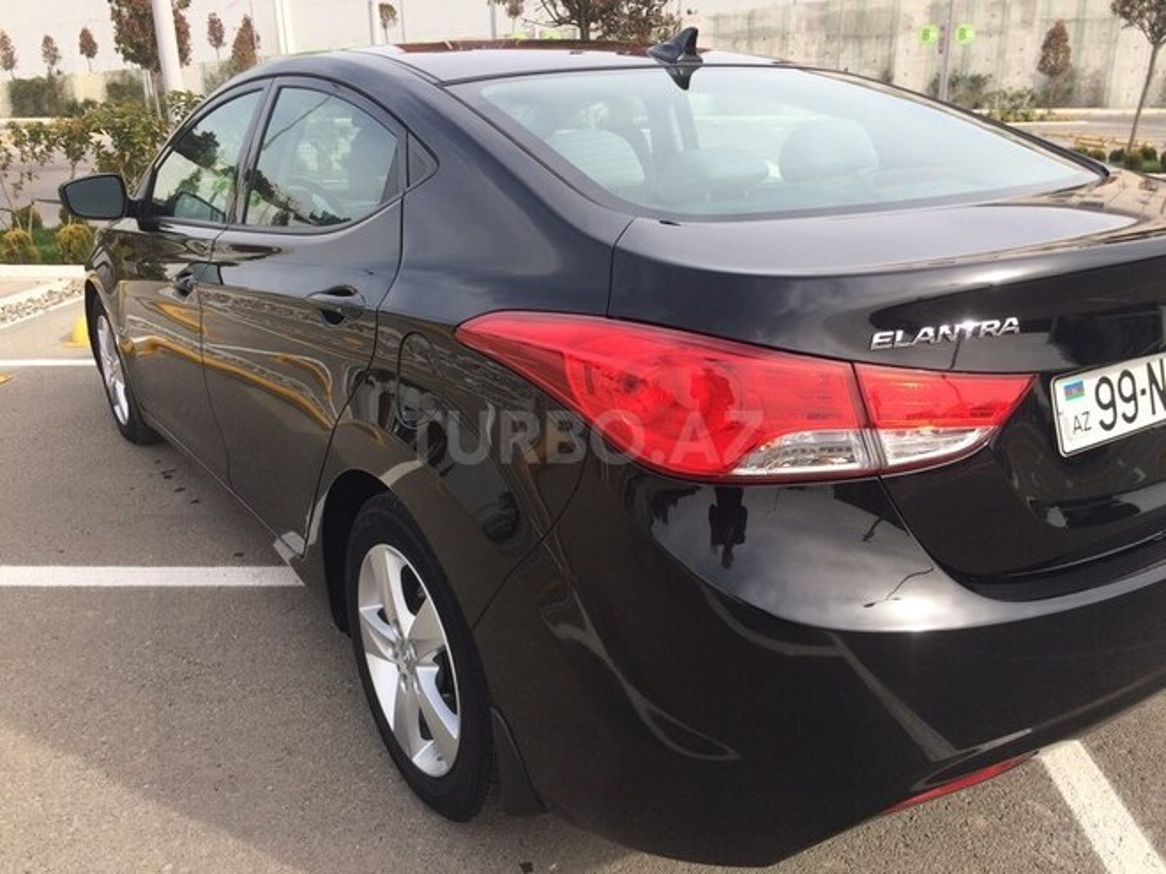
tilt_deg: -19.6
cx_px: 583
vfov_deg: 48.2
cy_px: 437
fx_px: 977
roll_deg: +0.2
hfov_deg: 61.7
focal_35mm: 29
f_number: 2.2
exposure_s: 1/789
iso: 32
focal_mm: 4.15
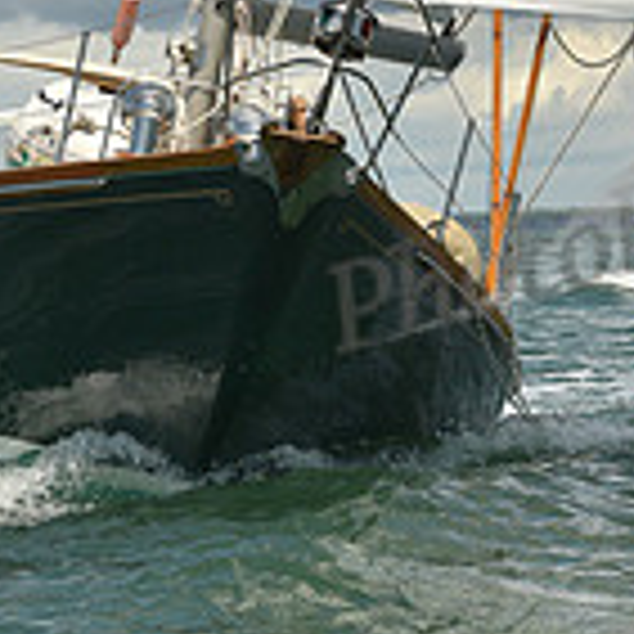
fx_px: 6175
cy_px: 65
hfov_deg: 5.9
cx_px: 99
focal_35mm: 298
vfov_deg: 5.9
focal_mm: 85
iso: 320
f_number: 13
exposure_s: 1/800
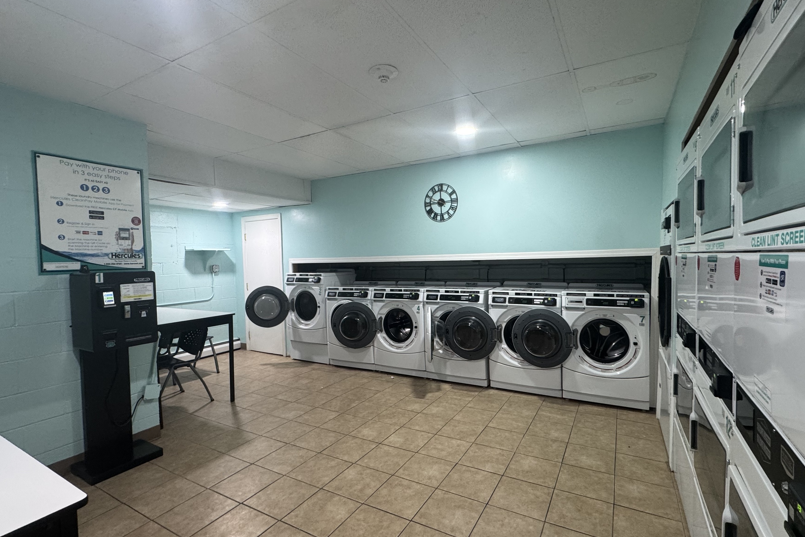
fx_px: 380
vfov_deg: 70.4
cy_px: 271
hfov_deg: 93.2
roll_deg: +1.9
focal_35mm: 17
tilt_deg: -3.3
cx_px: 417
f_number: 2.2
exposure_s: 1/60
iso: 200
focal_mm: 2.22
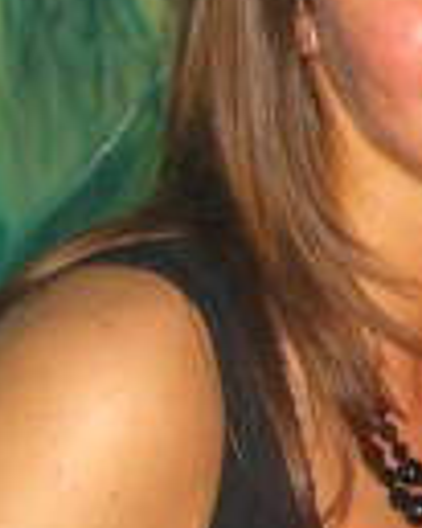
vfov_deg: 11.2
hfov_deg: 8.4
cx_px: 860
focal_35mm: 173
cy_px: 233
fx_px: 2704
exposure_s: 1/60
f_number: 2.8
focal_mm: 7.9
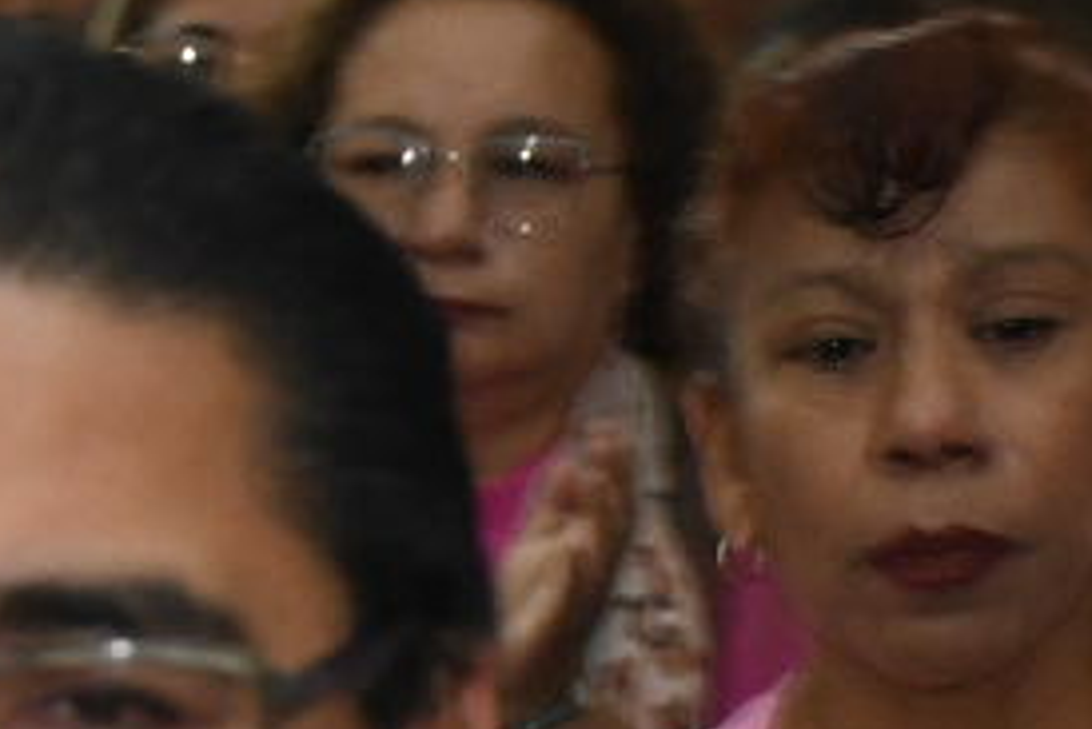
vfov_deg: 2.8
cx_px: -1538
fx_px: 15083
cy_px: 1566
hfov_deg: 4.1
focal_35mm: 497
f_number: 7.1
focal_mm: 56
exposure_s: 1/125
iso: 2500
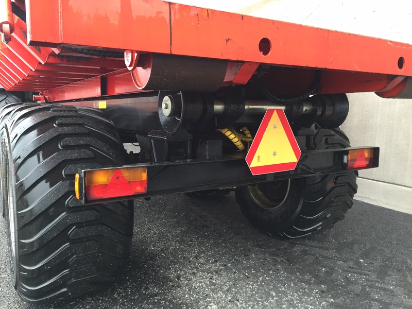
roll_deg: -1.1
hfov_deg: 61.7
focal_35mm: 29
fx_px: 345
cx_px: 206
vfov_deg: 48.2
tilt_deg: -8.1
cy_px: 154
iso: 50
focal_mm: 4.15
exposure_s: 1/30
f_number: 2.2
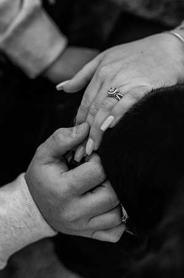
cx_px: 92
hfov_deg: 23.3
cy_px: 139
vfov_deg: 34.5
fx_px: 446
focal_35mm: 58
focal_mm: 58
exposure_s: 1/400
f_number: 3.5
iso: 250
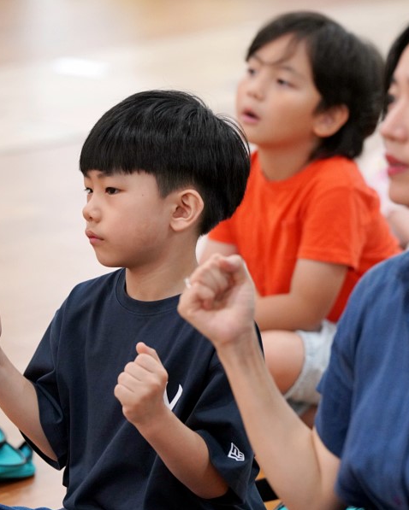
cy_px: 255
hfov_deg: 5.5
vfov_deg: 6.8
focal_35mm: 283
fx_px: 4280
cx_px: 253
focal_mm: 200
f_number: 4
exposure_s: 1/250
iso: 4000
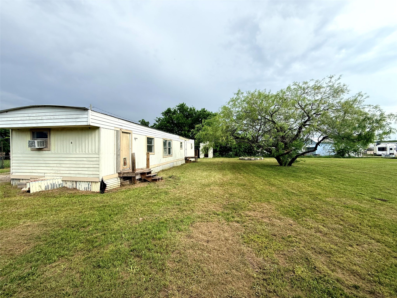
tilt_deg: +0.4
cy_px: 149
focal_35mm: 14
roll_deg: +1.8
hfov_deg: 102.1
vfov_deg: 85.7
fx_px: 161
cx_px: 198
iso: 50
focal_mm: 2.22
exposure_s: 1/1235
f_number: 2.2
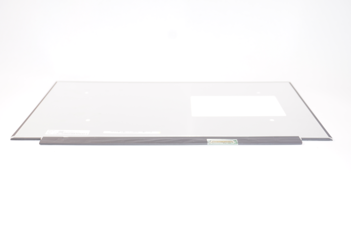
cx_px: 176
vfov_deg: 29.8
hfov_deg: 43.6
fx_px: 438
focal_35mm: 45
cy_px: 116
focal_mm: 30
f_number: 5.6
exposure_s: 1/80
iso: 250
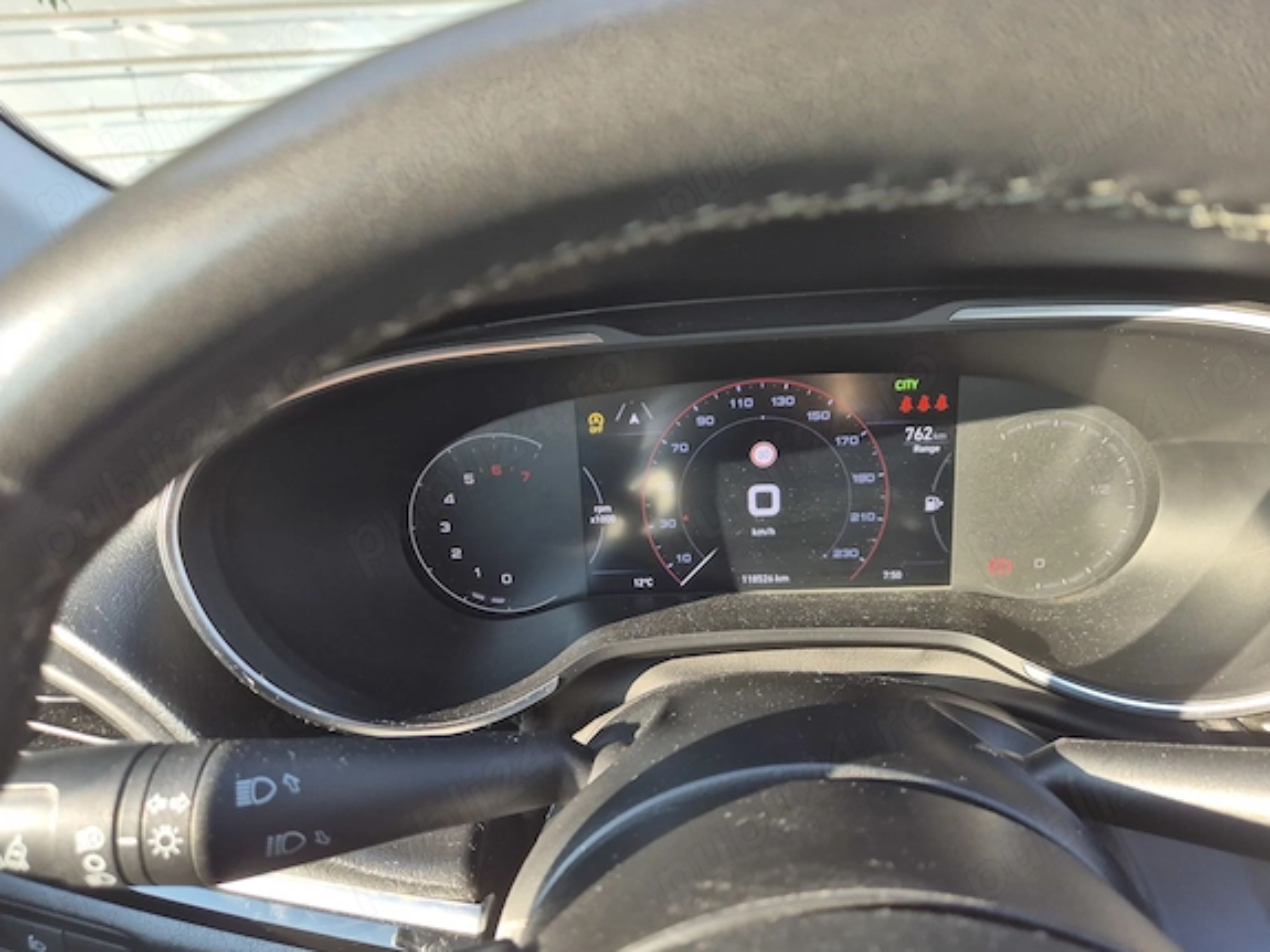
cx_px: 641
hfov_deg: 71.6
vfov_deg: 56.8
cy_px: 482
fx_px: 880
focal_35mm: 24
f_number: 1.8
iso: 50
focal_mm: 5.4
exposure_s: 1/180
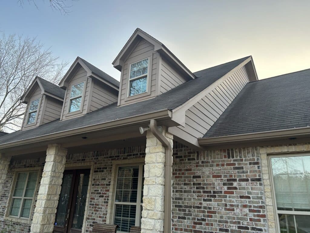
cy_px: 116
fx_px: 233
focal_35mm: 26
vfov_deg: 53.1
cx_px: 155
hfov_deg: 67.3
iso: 50
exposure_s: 1/502
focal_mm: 5.7
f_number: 1.5
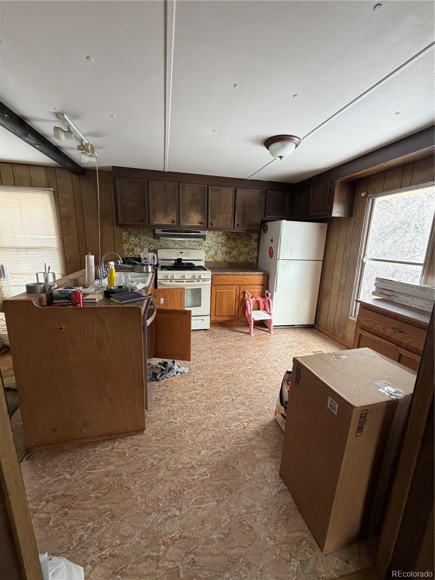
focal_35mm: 14
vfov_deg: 102.1
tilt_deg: -13.2
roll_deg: -2.7
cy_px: 290
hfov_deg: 85.7
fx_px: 235
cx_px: 218
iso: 250
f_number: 2.2
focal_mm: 2.22
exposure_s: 1/121
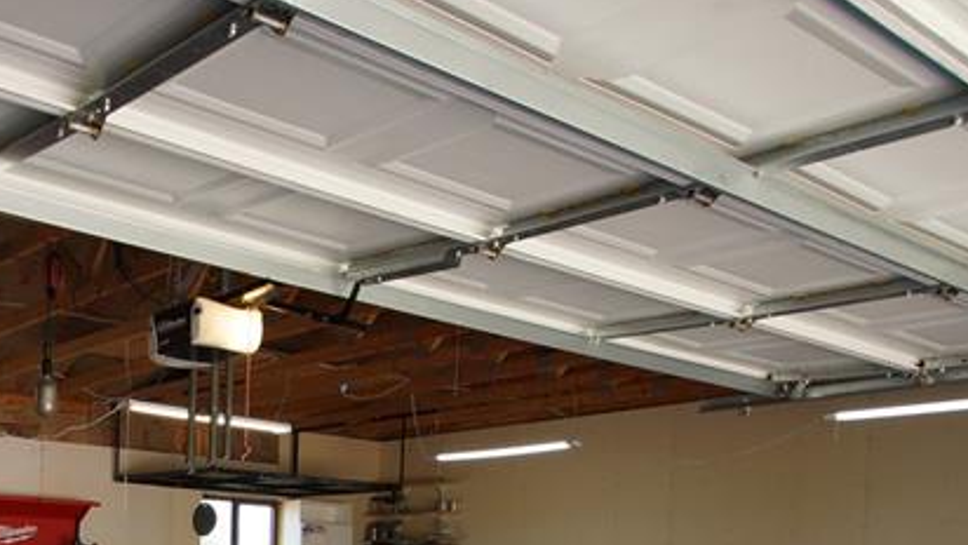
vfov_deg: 27.3
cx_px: 113
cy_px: 633
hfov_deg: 46.9
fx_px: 1001
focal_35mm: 39
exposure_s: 1/60
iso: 100
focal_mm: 10
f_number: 4
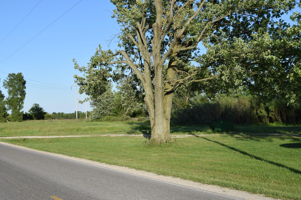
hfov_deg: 38.9
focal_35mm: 51
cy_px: 100
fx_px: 426
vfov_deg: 26.5
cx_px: 150
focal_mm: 34
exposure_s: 1/320
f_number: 9
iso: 200
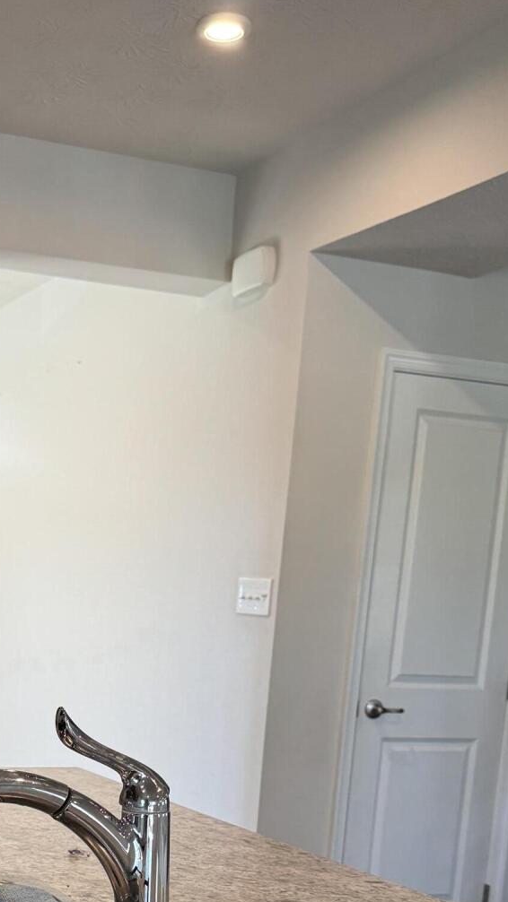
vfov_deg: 37.6
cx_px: -1
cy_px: 785
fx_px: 1245
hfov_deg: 22.2
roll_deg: -1.9
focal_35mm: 52
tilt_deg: -8.7
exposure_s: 1/120
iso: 125
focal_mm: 6.76
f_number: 1.78
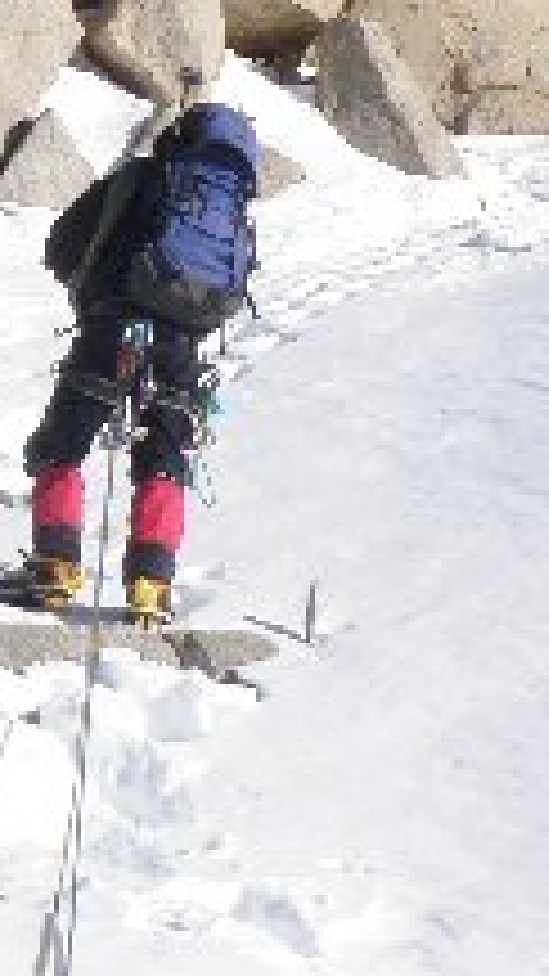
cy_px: -65
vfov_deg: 21.4
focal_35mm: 95
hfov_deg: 12.7
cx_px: 414
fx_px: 2460
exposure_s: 1/320
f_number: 5
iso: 50
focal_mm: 5
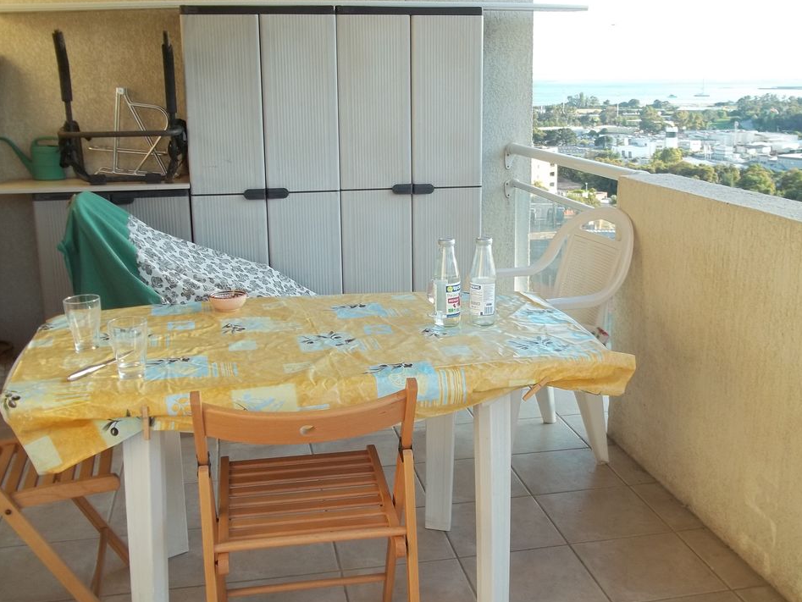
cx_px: 422
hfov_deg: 48.9
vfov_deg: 37.7
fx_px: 881
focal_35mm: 38
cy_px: 315
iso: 64
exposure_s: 1/100
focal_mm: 6.5
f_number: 3.1
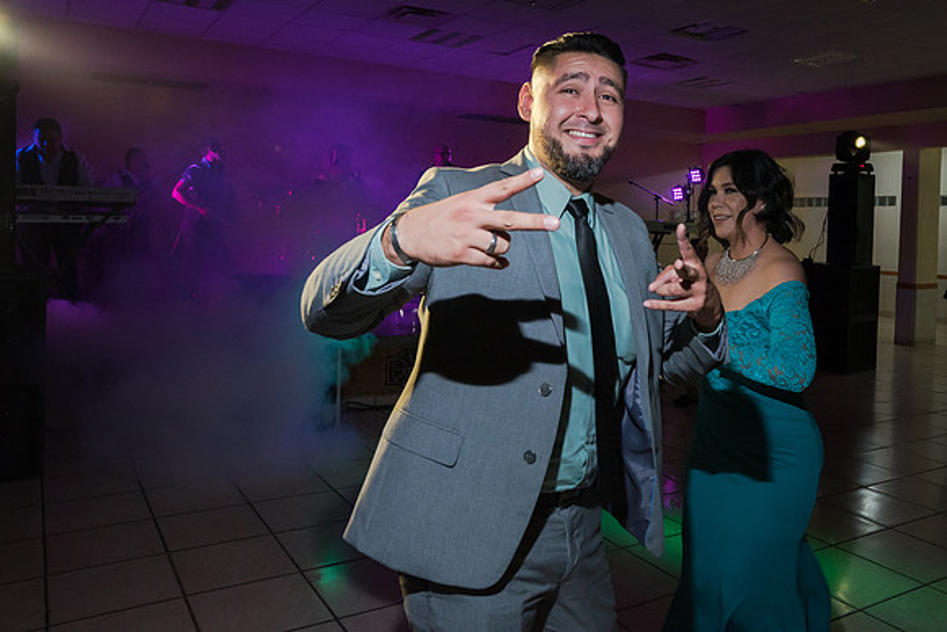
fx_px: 784
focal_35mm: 30
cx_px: 513
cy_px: 240
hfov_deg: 62.2
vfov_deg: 43.6
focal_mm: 24
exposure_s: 1/125
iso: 1600
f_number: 4.5
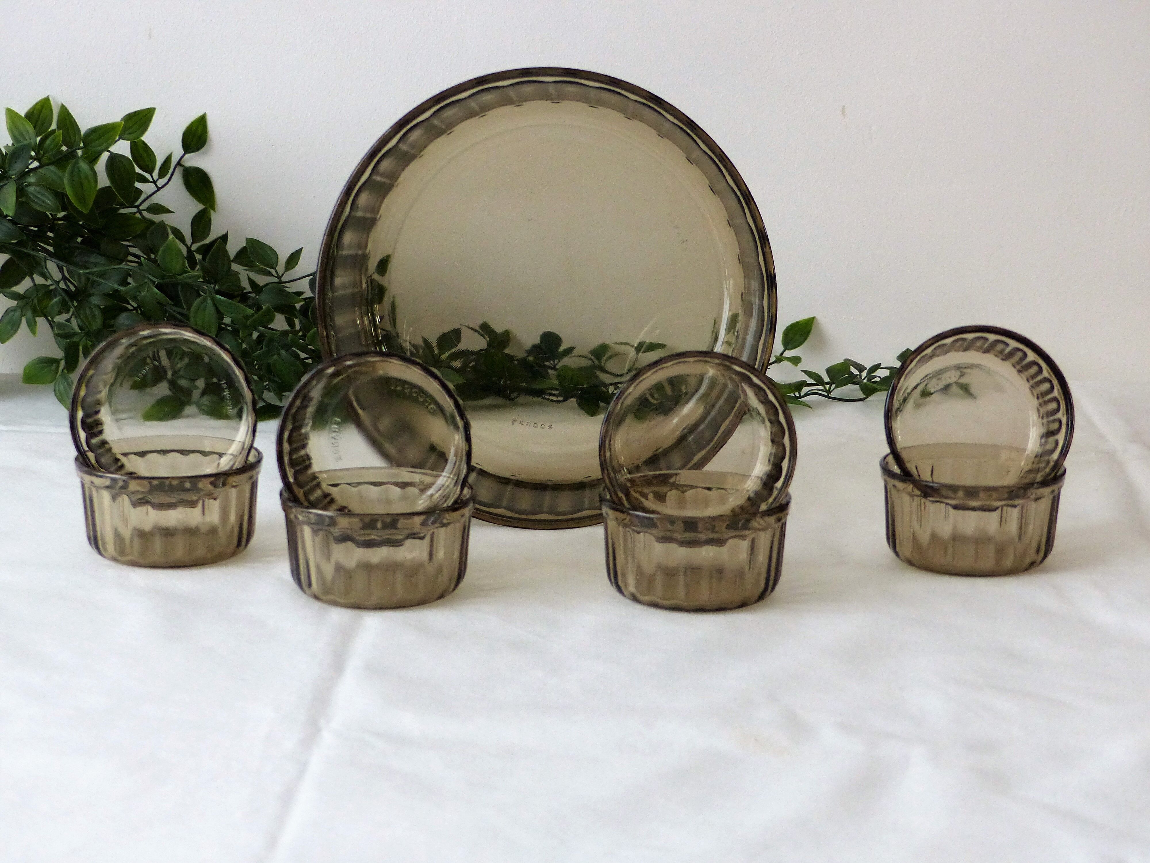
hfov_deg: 26.7
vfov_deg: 20.2
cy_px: 432
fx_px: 2425
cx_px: 575
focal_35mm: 73
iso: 400
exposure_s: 1/50
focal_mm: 12.5
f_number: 2.8
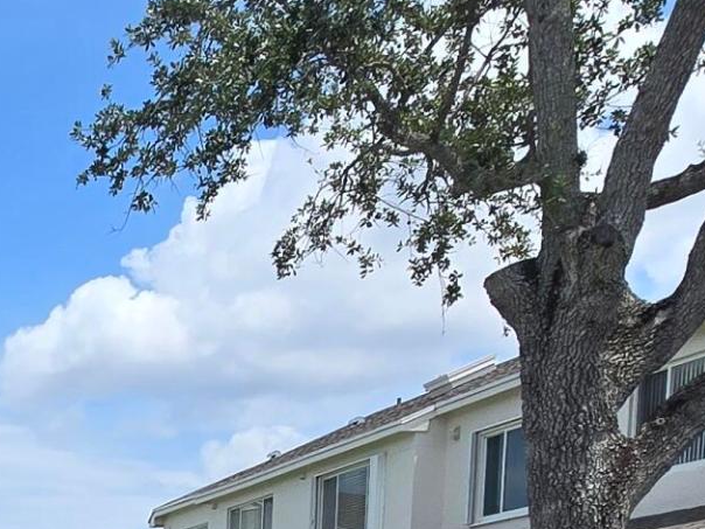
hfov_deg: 24.8
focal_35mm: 62
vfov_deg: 19.5
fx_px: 1263
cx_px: -326
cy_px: 869
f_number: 2.2
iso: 50
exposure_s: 1/2558
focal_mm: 2.2
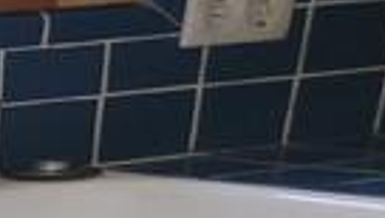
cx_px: -504
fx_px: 1258
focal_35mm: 123
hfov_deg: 13.4
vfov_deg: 9.3
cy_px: 428
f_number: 1.8
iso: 125
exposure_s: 1/60
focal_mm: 6.7
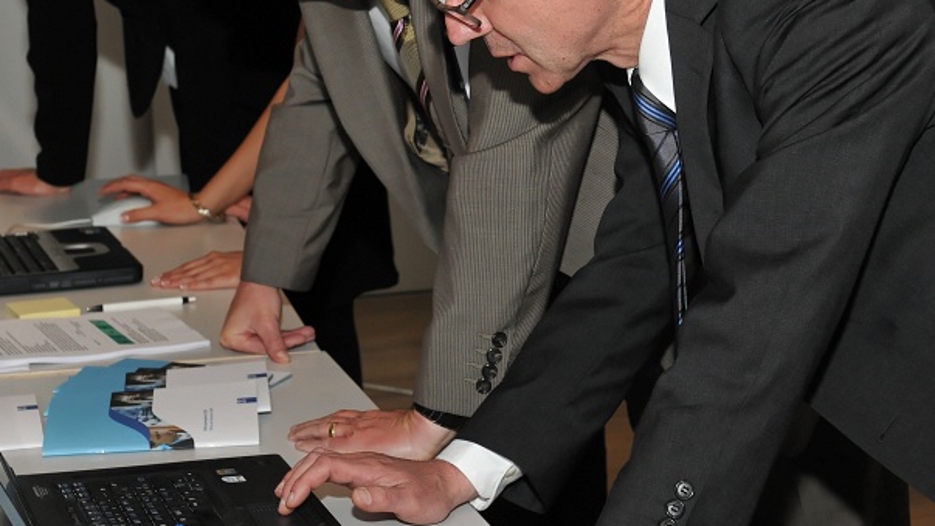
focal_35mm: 94
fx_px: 2330
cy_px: 171
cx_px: 480
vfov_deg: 12.9
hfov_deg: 22.7
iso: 400
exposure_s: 1/60
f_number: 5.6
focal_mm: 40
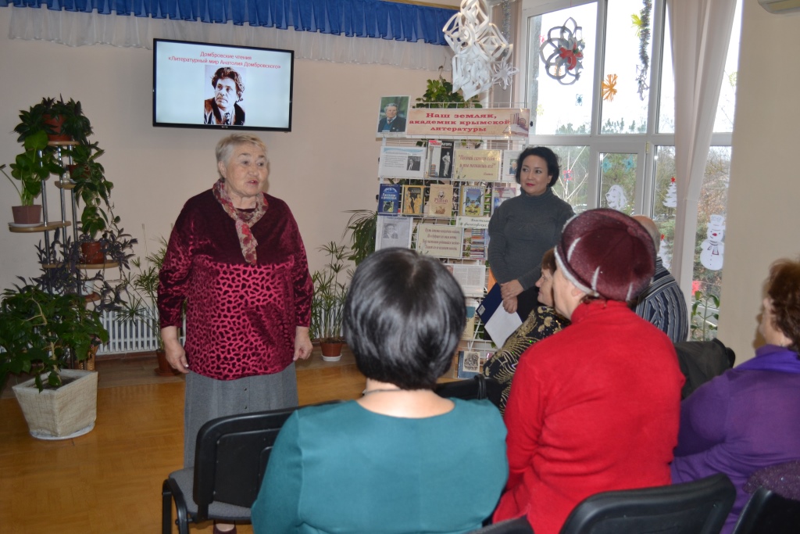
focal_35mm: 33
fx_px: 733
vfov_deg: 40.0
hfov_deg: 57.2
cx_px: 400
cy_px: 267
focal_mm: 22
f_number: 4
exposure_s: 1/60
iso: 400
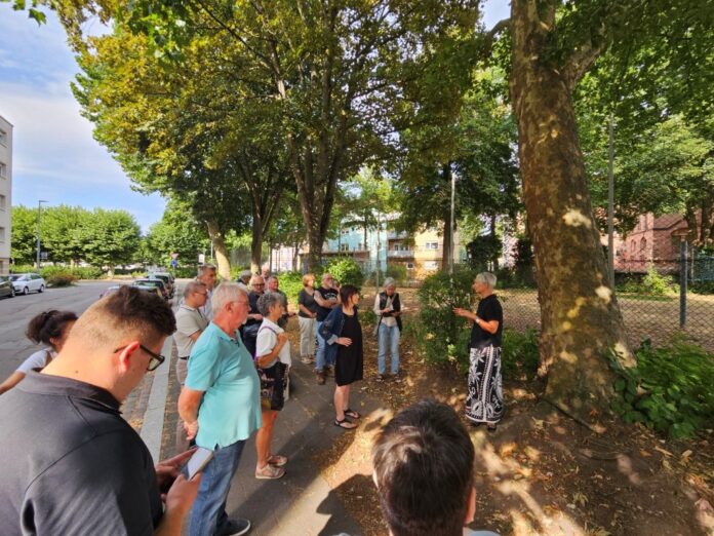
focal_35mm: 13
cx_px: 357
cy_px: 268
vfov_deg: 89.9
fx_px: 268
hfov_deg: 106.2
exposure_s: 1/301
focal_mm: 2.2
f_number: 2.2
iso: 50
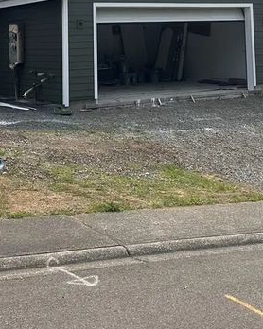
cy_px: -13
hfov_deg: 22.1
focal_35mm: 69
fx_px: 672
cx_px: 162
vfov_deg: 25.9
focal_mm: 6.86
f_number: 1.78
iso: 80
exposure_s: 1/5525
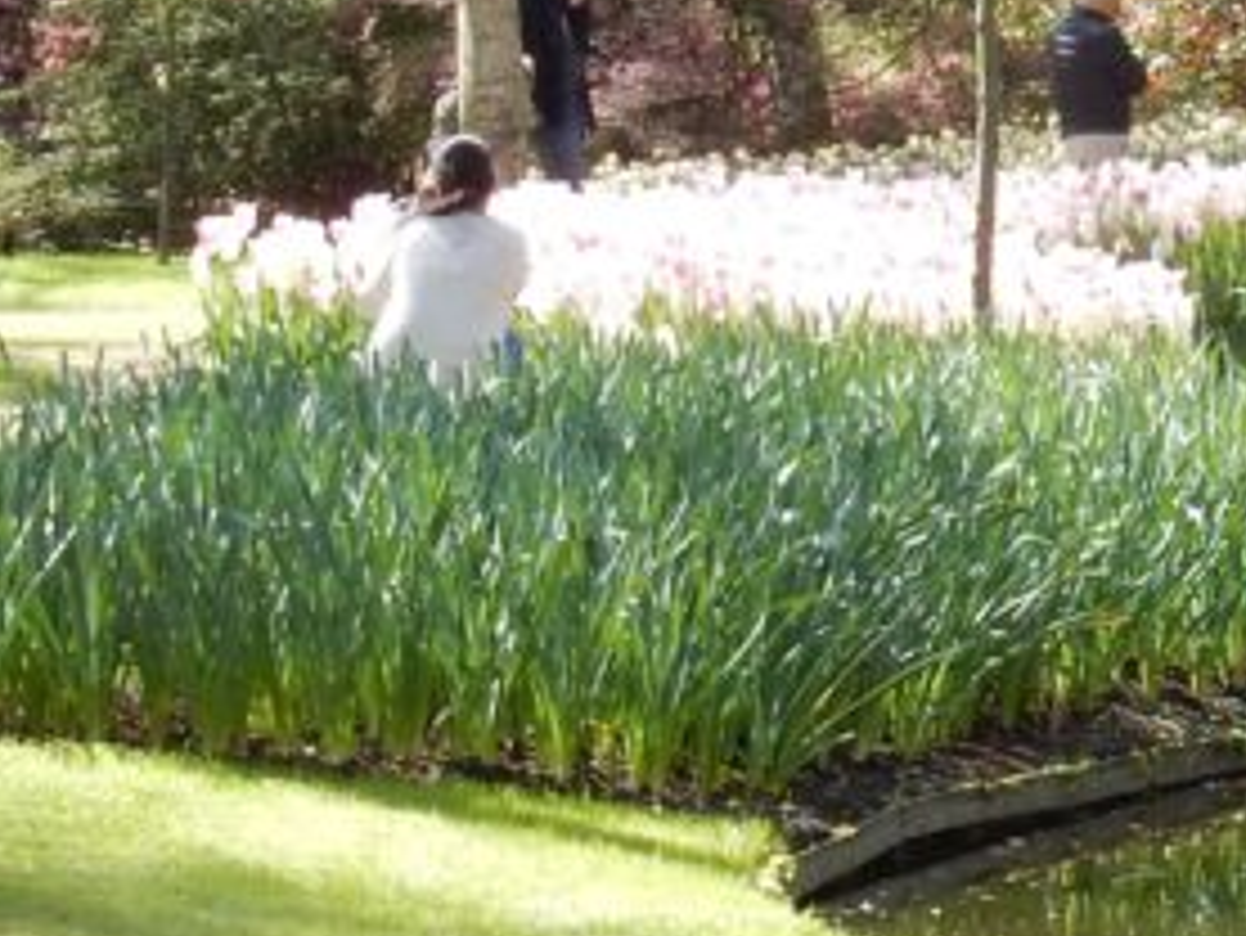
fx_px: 9435
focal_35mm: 262
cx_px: 1147
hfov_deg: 7.5
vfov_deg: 5.7
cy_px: 792
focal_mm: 12.6
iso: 125
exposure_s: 1/125
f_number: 4.8
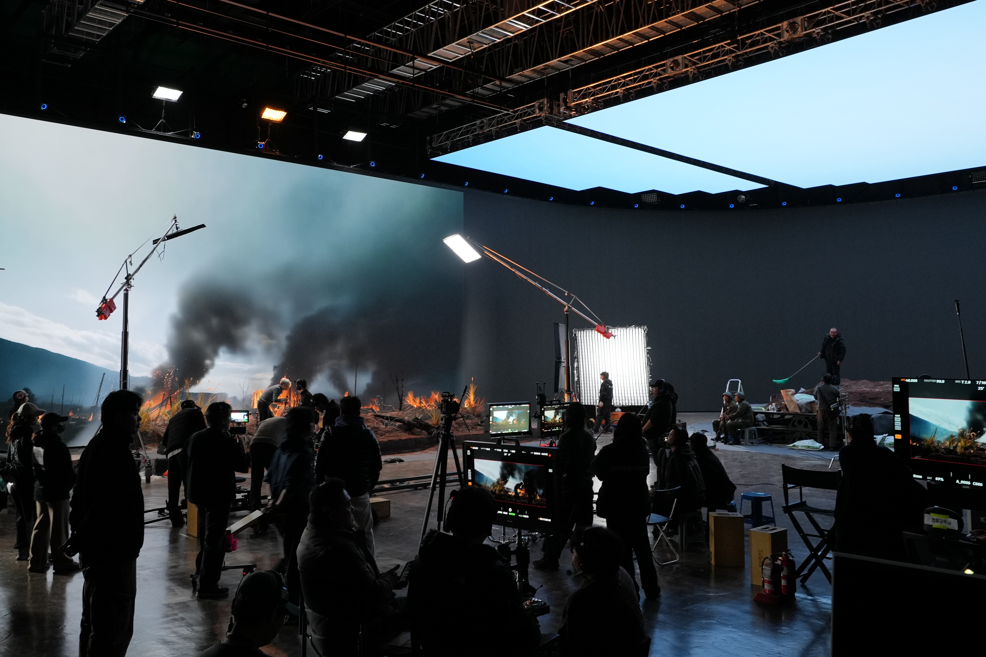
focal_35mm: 30
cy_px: 293
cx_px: 428
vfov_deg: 43.5
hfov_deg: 61.7
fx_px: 822
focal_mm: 16
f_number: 4
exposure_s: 1/40
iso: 640
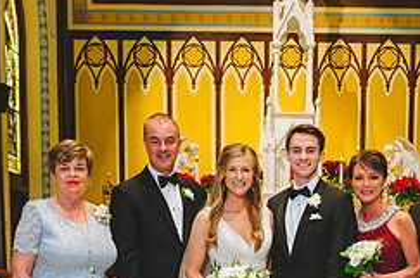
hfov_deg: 31.7
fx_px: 734
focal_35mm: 63
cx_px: 285
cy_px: 352
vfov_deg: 19.9
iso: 1600
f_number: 5
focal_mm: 24
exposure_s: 1/160
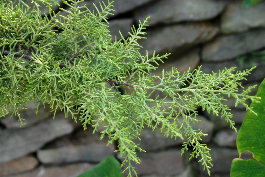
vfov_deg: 21.6
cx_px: 132
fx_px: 464
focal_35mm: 63
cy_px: 88
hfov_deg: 31.9
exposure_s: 1/80
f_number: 4.5
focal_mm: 42
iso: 400
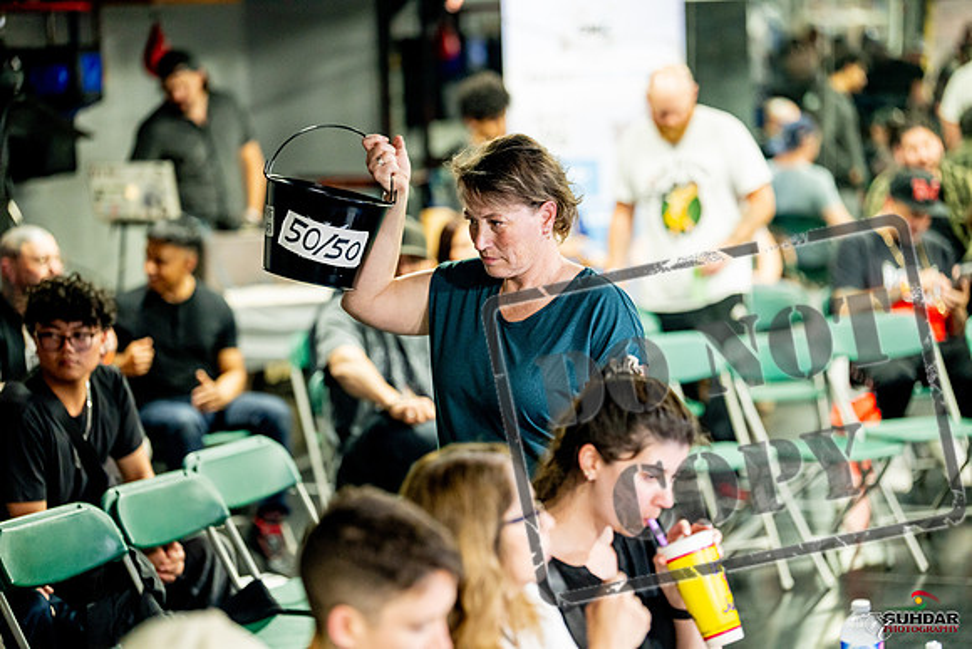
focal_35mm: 97
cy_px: 324
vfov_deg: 14.1
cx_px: 486
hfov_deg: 21.0
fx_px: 2619
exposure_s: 1/160
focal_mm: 97
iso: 4000
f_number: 2
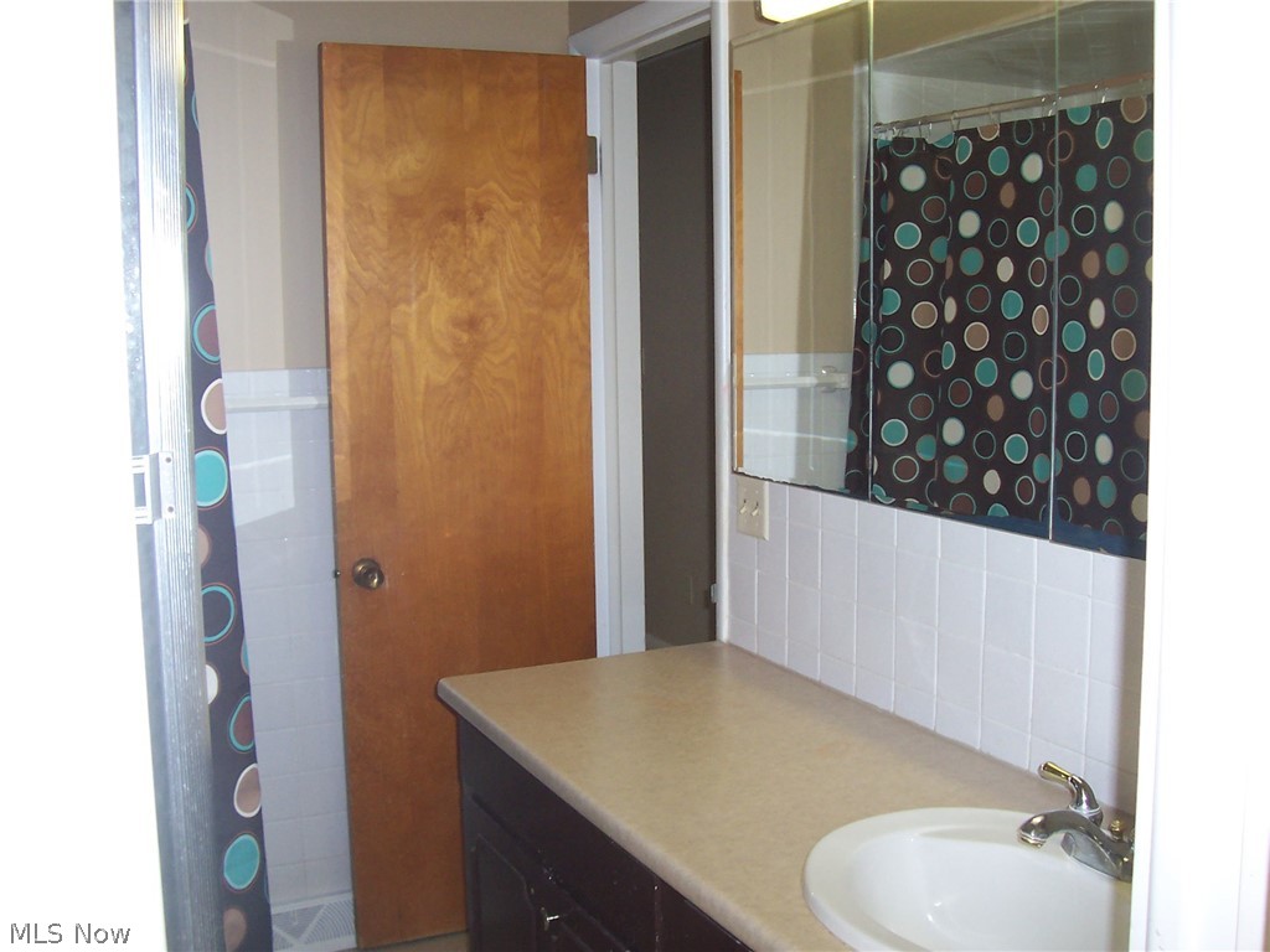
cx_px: 635
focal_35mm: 37
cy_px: 476
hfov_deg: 50.1
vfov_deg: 38.7
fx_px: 1357
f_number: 2.8
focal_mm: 5.6
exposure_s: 1/60
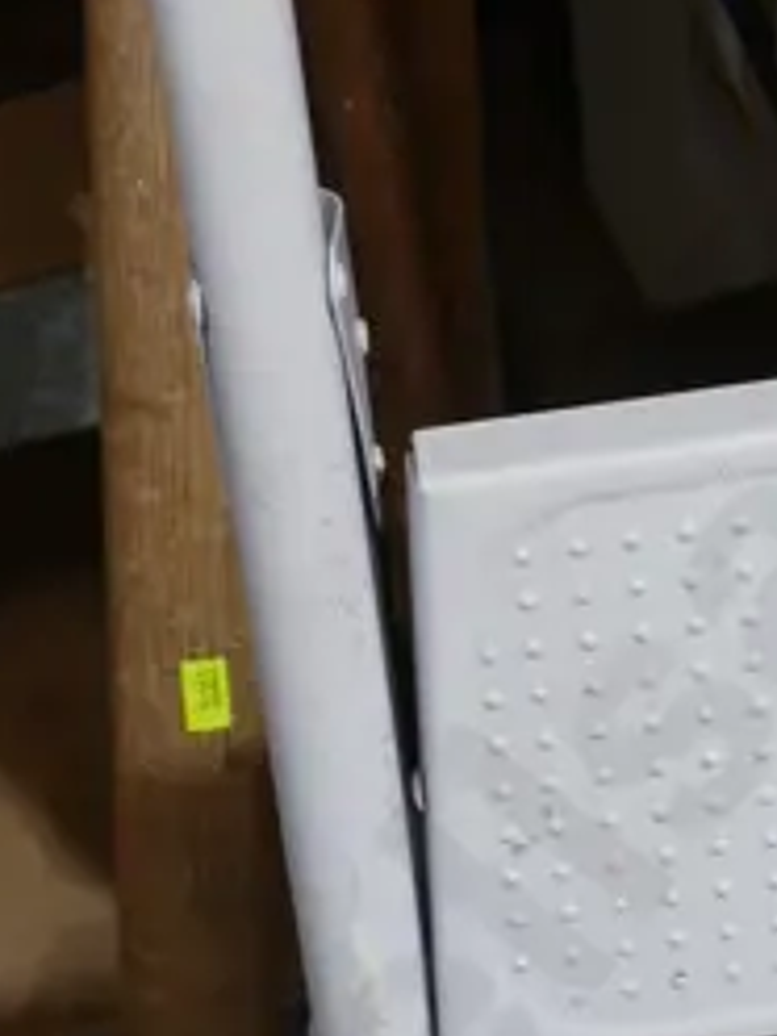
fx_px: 3951
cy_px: 380
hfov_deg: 11.0
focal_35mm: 132
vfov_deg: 14.9
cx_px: 934
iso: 250
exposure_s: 1/60
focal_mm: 16
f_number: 3.6
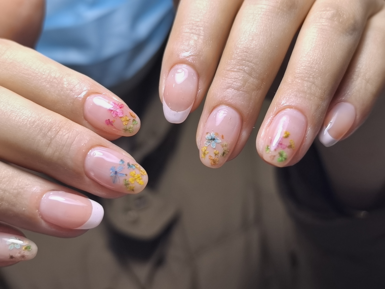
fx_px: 467
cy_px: 144
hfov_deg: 44.8
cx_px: 192
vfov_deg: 34.3
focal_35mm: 42
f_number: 2
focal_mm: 8.5
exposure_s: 1/104
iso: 50
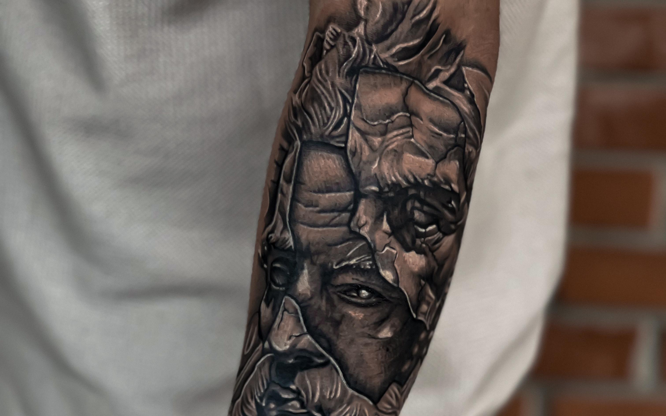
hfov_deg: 19.1
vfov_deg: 12.0
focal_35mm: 109
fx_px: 1978
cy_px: 317
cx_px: 333
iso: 125
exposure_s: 1/50
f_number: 2.8
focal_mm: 9
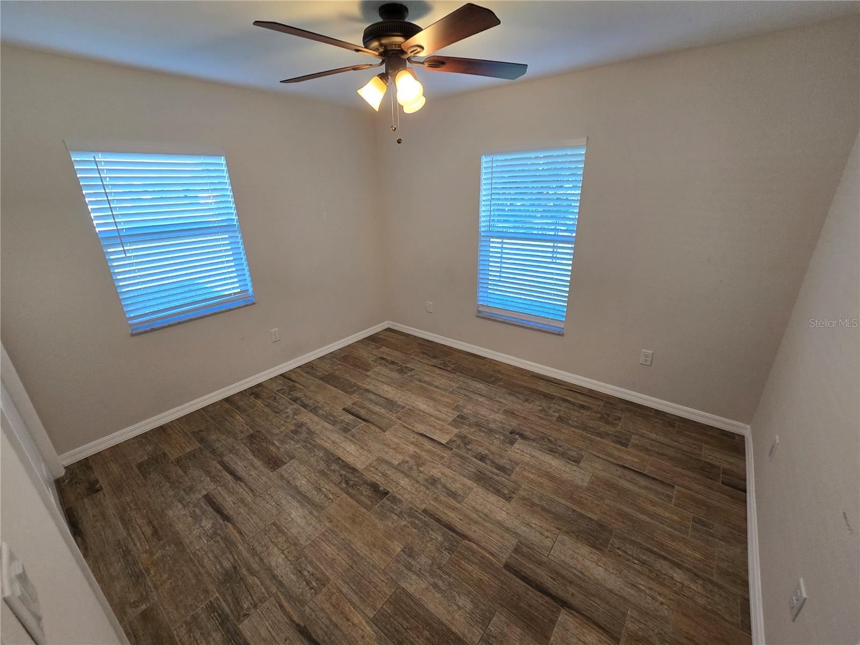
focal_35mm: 13
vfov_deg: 89.9
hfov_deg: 106.2
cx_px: 430
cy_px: 322
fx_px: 323
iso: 100
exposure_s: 1/60
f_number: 2.2
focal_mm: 2.2
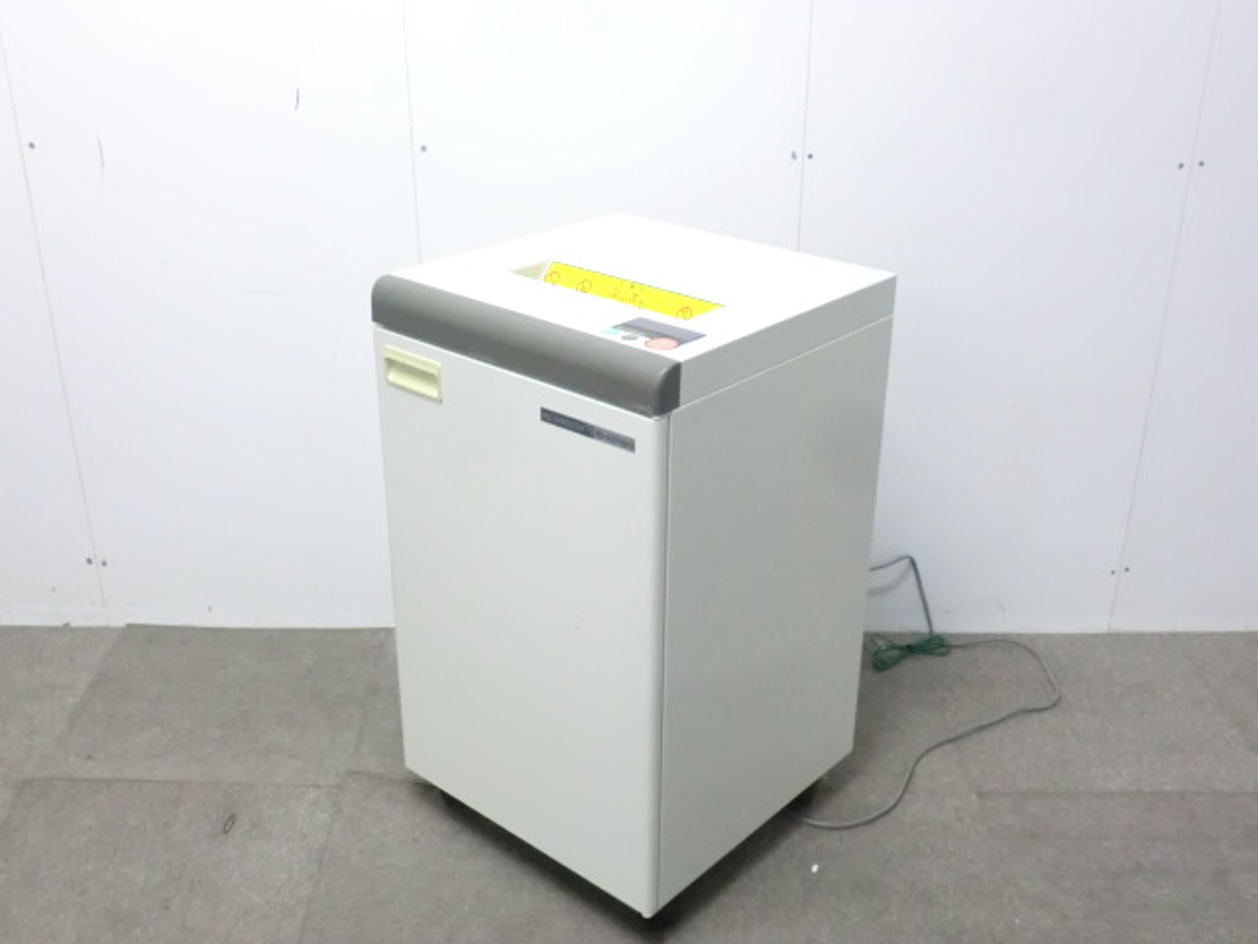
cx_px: 629
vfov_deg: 37.7
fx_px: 1381
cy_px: 472
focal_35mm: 38
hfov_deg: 49.0
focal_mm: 6.9
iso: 800
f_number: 3.9
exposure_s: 1/40
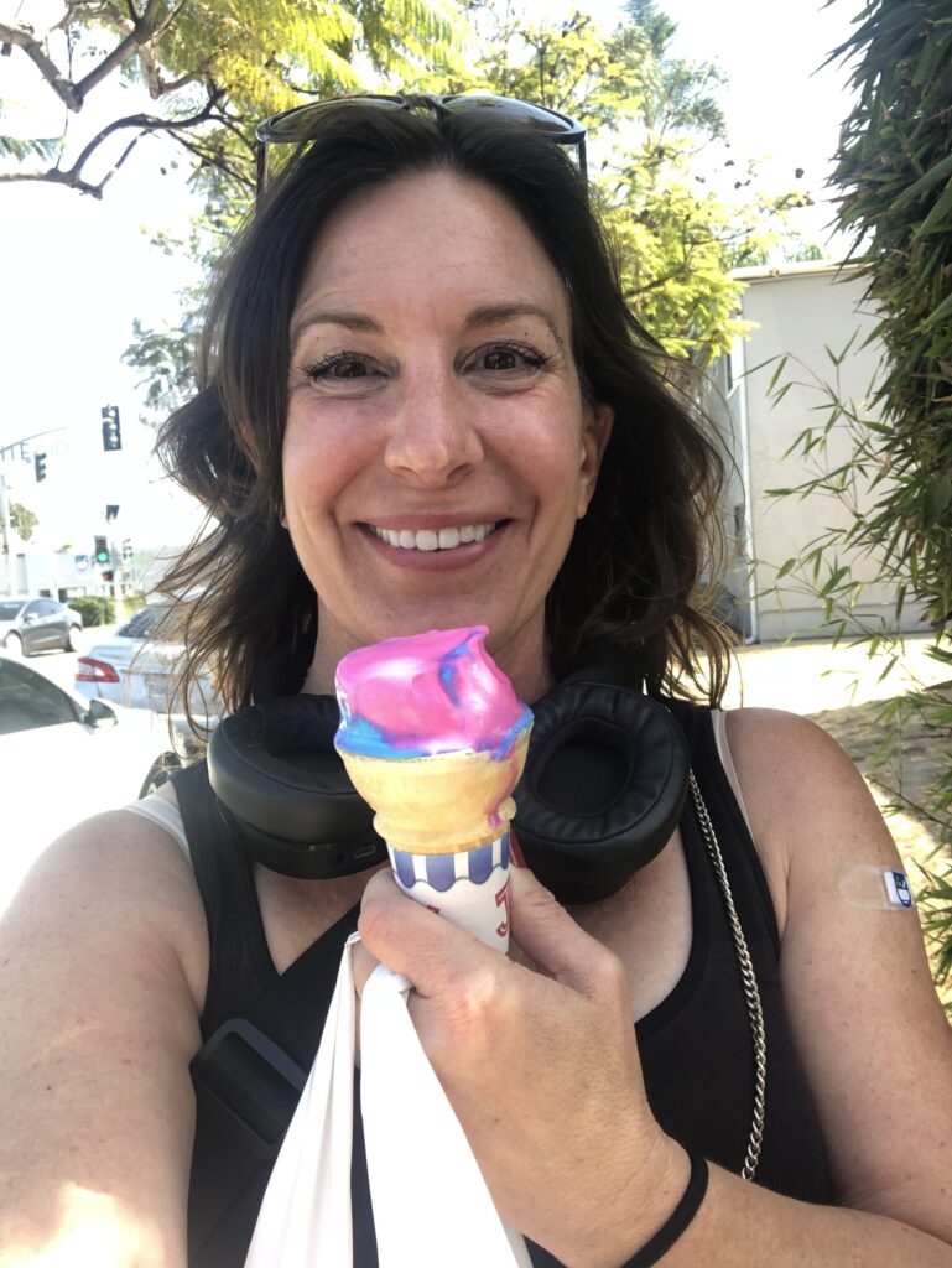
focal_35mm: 32
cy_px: 634
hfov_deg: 44.2
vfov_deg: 56.8
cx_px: 476
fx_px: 1172
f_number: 2.2
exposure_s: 1/120
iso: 20
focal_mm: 2.87
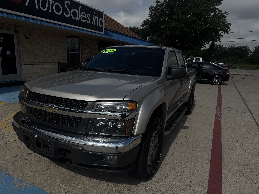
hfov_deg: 71.6
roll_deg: -2.7
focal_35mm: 24
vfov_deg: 56.8
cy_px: 97
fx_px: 180
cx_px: 130
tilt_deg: -12.4
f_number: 1.78
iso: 64
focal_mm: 6.76
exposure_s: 1/20000
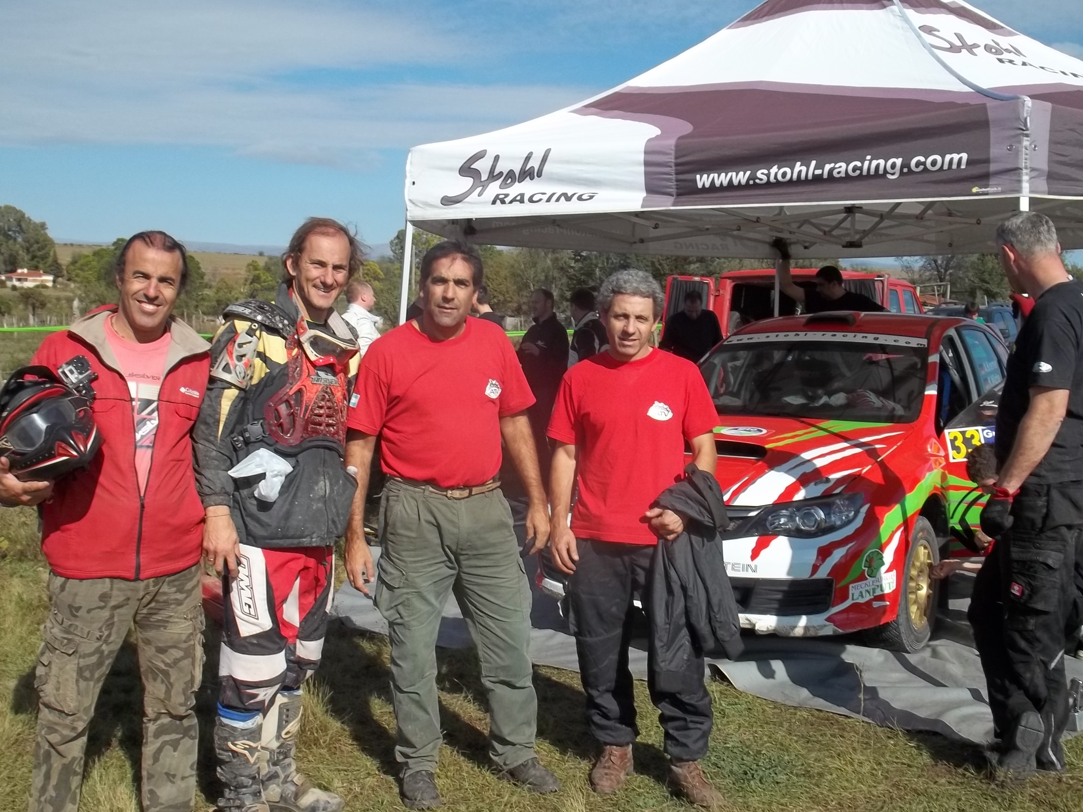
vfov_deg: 38.7
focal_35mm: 37
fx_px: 1157
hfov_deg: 50.1
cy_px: 405
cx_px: 527
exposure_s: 1/200
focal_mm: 5.9
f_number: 8
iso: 64
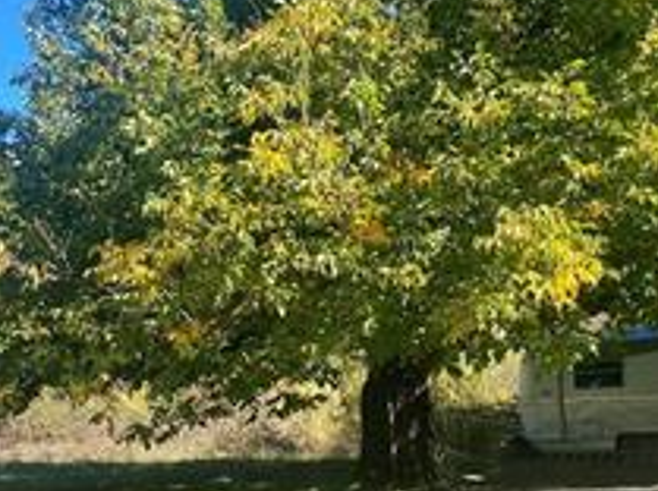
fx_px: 1063
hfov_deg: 34.3
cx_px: 403
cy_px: 279
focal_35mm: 56
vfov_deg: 26.0
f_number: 1.8
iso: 32
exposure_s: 1/927
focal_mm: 4.25
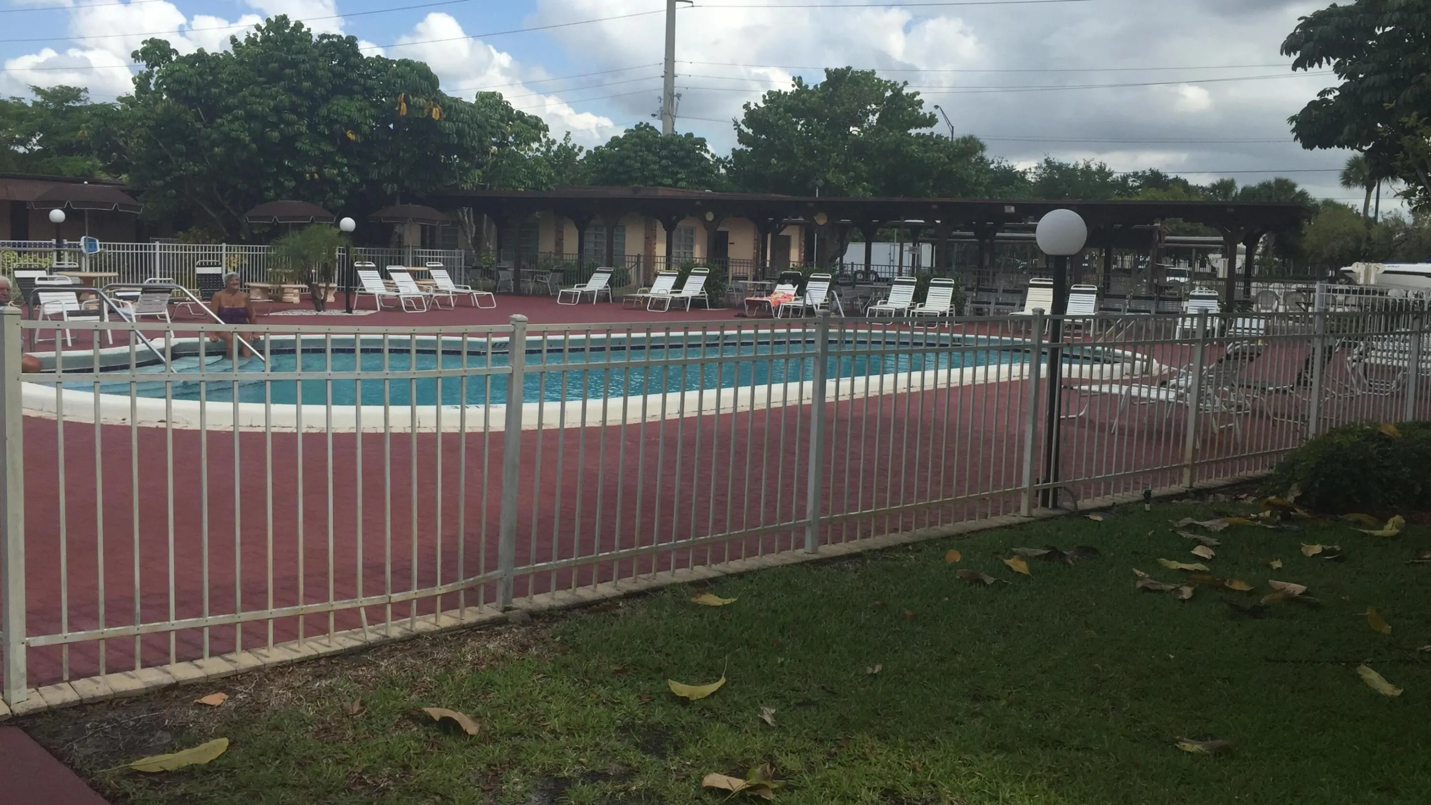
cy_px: 362
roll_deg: -1.9
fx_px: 1214
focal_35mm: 32
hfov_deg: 61.0
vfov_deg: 36.6
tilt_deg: -5.3
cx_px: 718
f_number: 2.2
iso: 32
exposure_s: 1/1799
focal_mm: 4.15
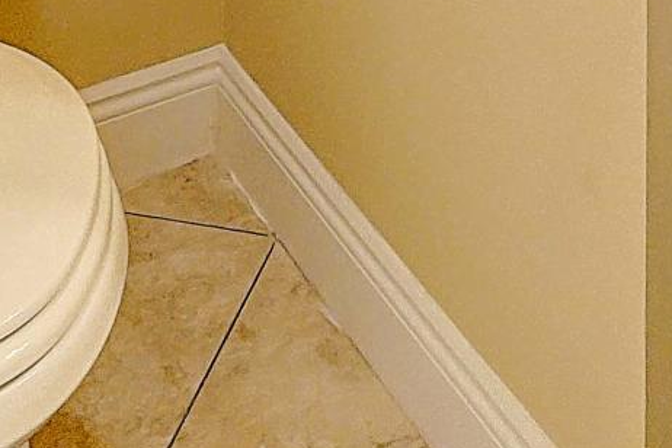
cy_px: -827
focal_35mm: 78
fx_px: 1456
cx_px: 541
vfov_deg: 11.6
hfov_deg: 25.5
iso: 3200
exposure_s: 1/60
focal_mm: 12
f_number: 8
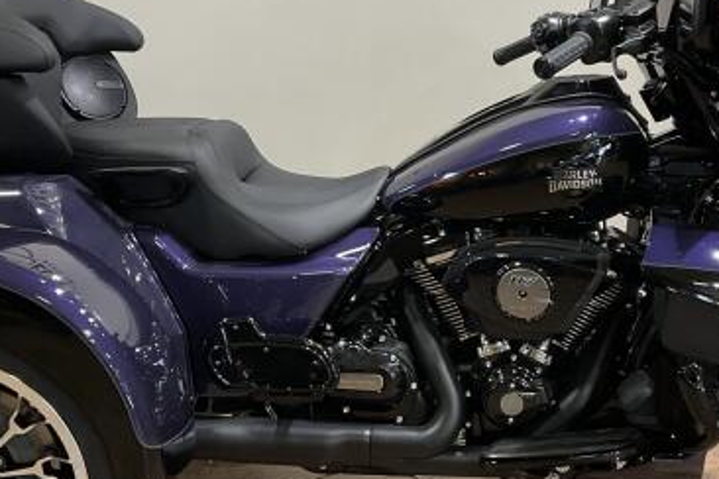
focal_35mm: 66
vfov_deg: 20.6
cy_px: 185
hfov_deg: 30.5
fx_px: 1318
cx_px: 371
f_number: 1.8
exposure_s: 1/60
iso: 80
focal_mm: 3
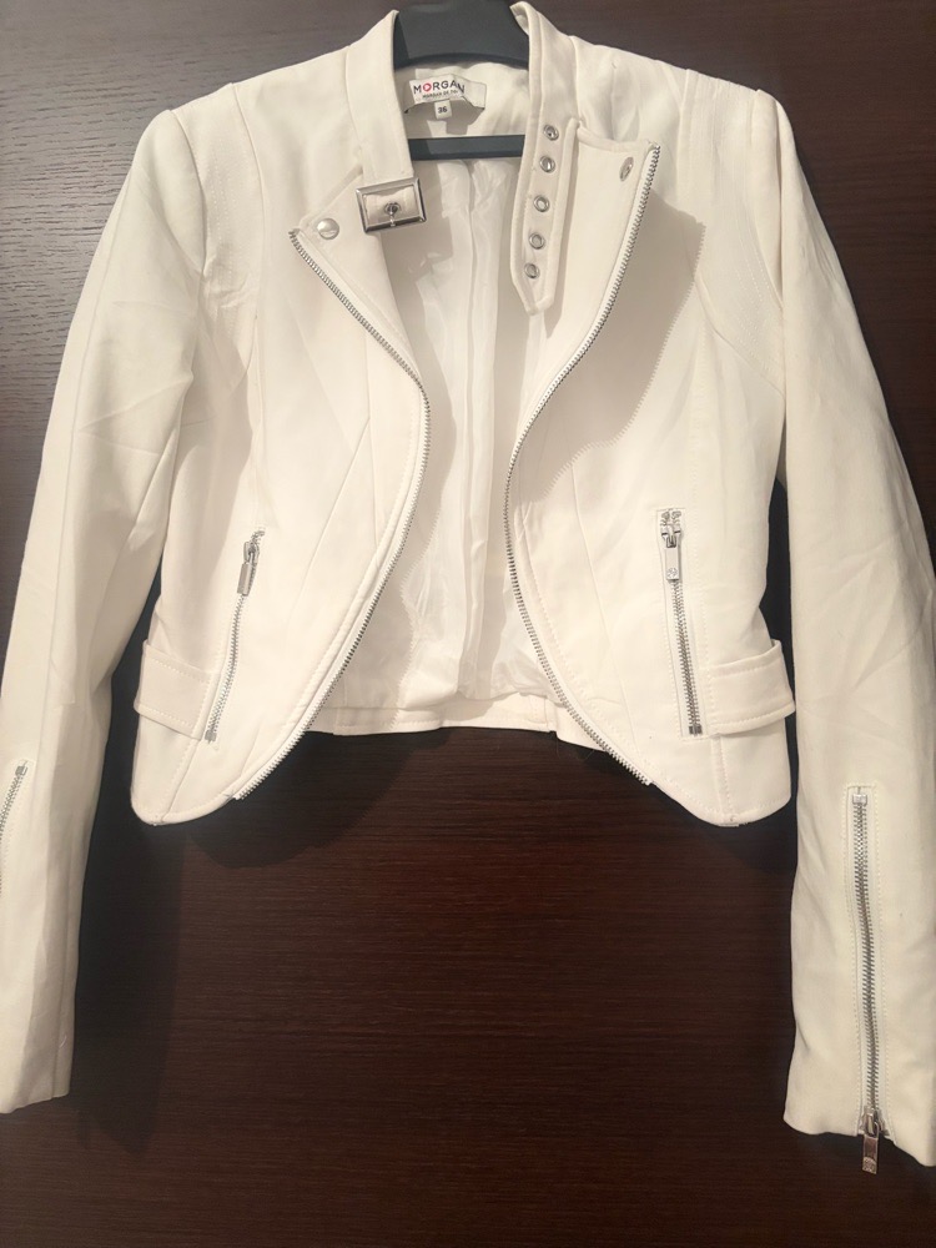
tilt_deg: +2.7
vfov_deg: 67.3
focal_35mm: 26
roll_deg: -0.2
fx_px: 937
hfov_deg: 53.1
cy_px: 624
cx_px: 468
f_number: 1.6
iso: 320
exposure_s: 1/50
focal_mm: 5.96
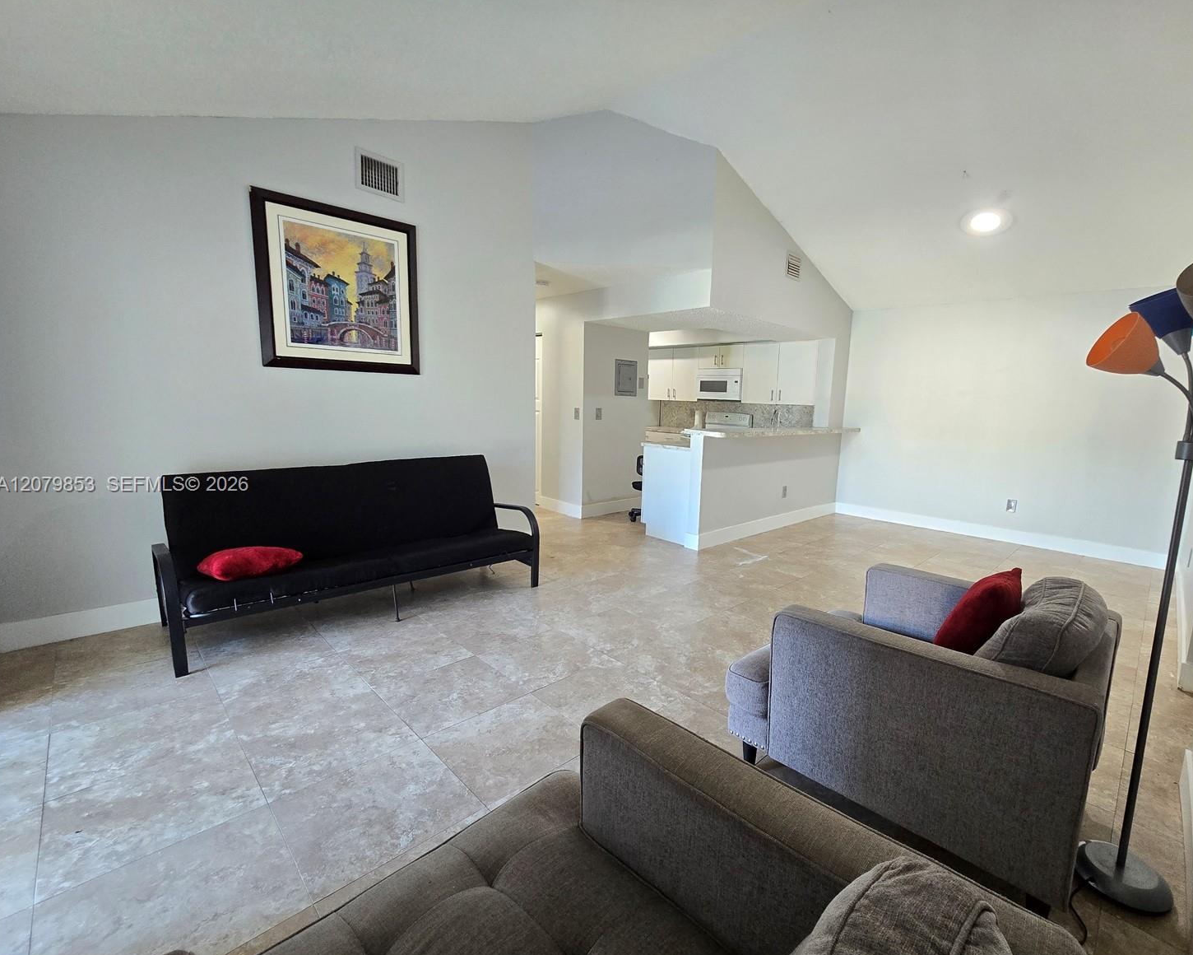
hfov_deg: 100.4
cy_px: 486
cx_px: 651
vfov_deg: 88.0
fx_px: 494
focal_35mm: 14
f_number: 2.2
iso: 320
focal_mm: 2.2
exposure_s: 1/60
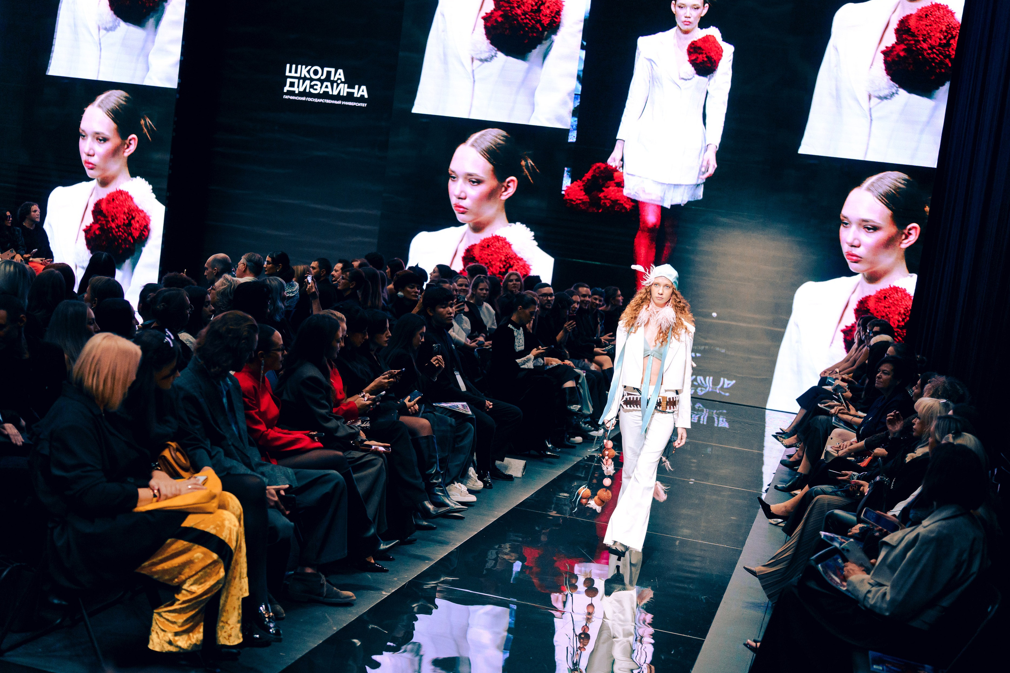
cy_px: 315
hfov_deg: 43.6
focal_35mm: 45
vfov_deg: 29.9
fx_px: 1262
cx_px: 511
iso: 1000
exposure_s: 1/320
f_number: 2.2
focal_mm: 41
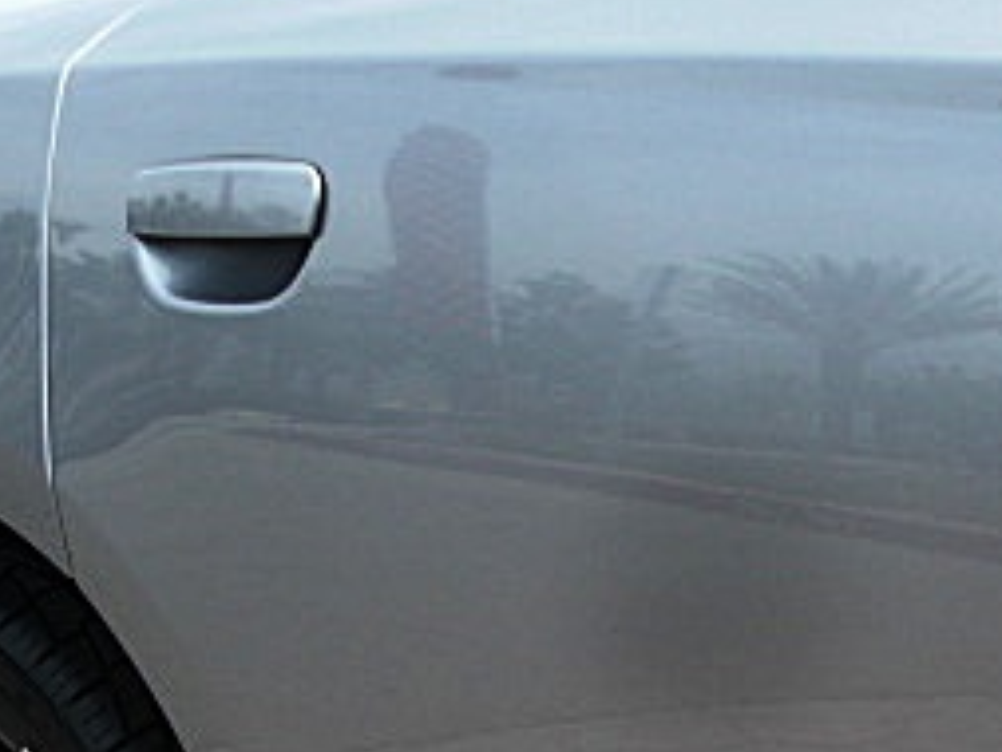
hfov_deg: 21.5
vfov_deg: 15.9
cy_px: 792
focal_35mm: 91
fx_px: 2635
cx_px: 491
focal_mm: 6.3
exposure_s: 1/400
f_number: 2.8
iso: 50
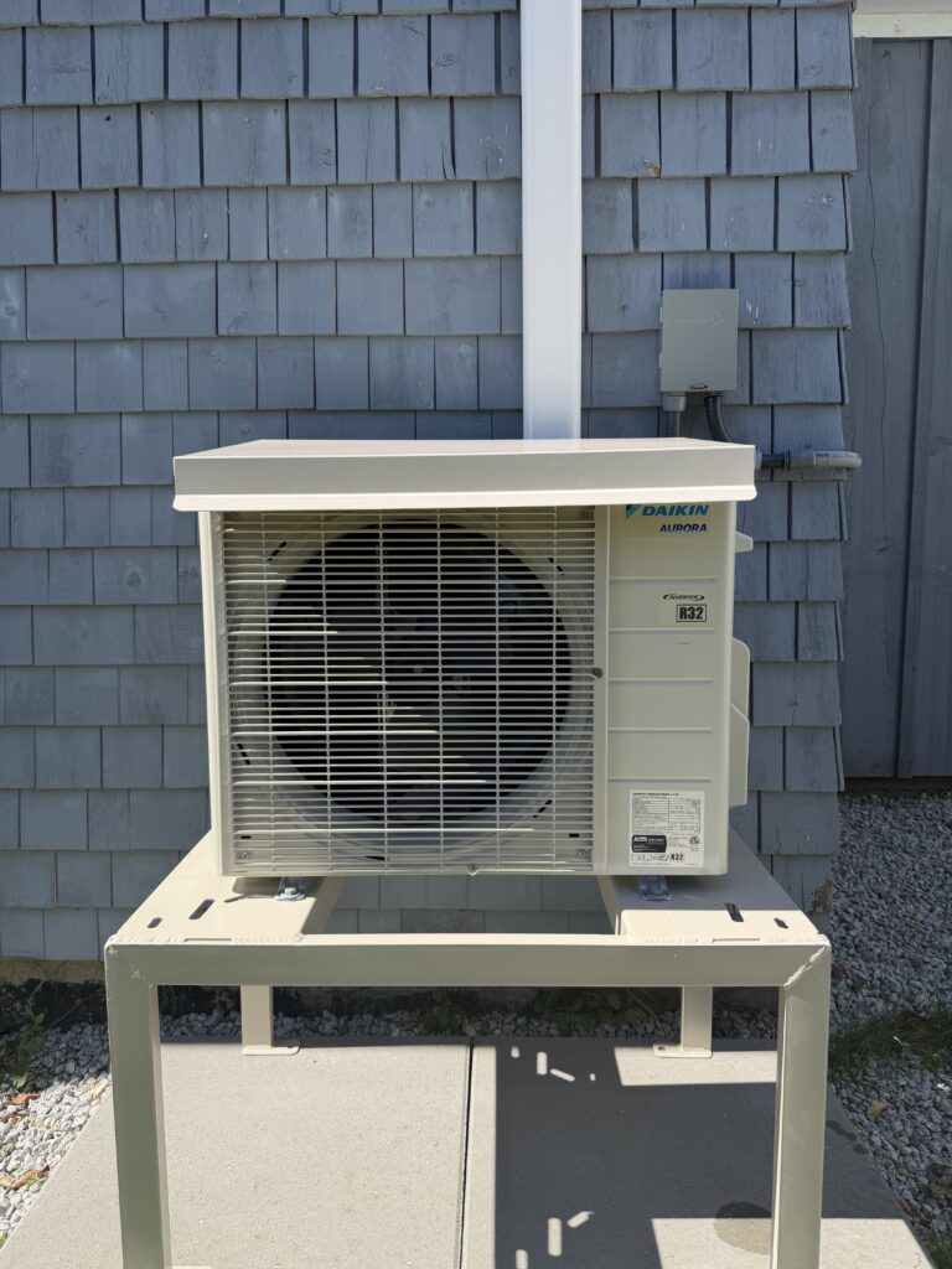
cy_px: 634
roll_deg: +0.2
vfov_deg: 71.6
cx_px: 476
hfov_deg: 56.8
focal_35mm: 24
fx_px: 880
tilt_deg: -5.2
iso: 80
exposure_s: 1/2169
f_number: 1.78
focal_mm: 6.76
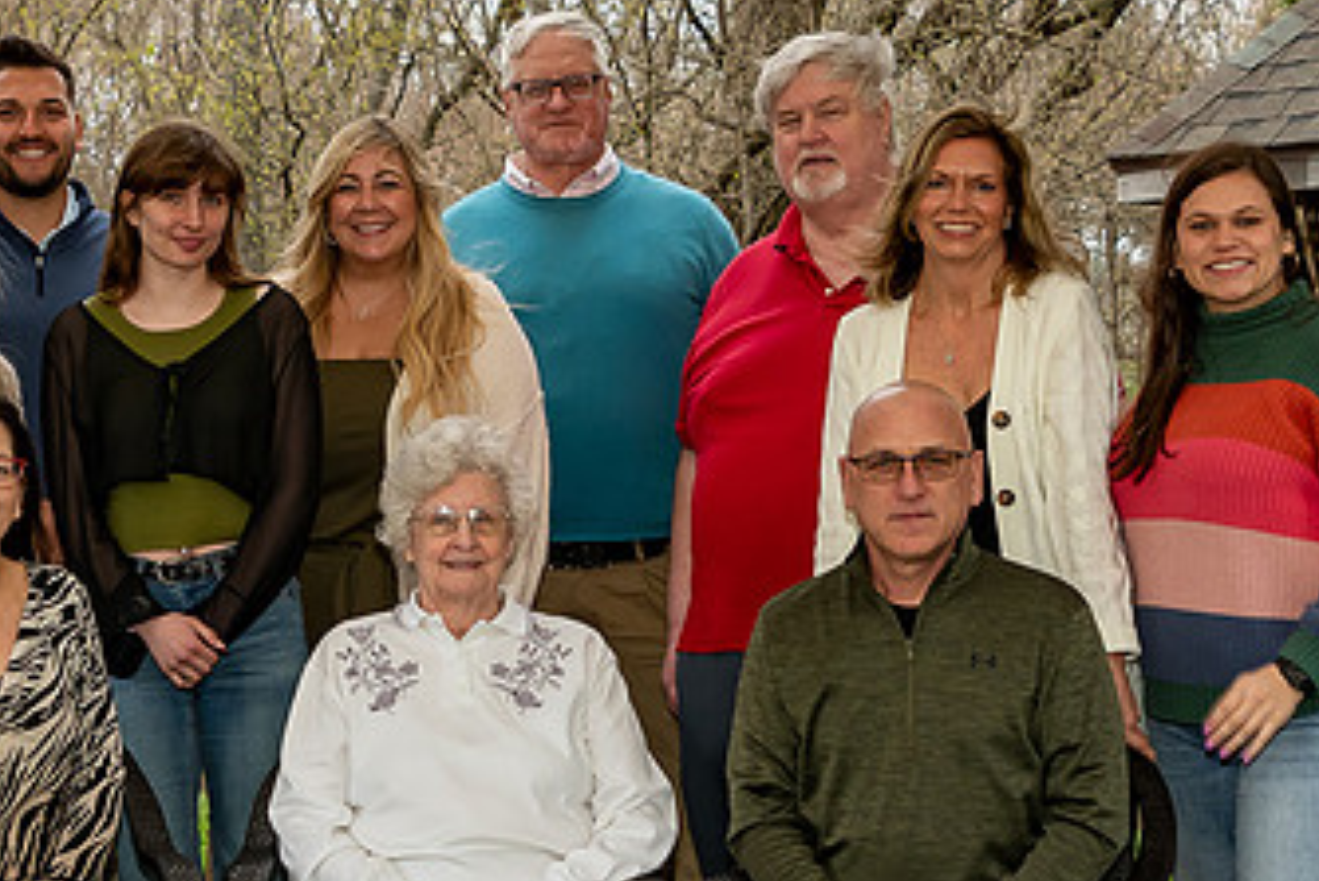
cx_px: 413
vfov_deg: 13.7
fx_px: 3665
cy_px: 566
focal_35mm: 100
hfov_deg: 20.3
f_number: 4
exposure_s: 1/200
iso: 320
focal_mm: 26
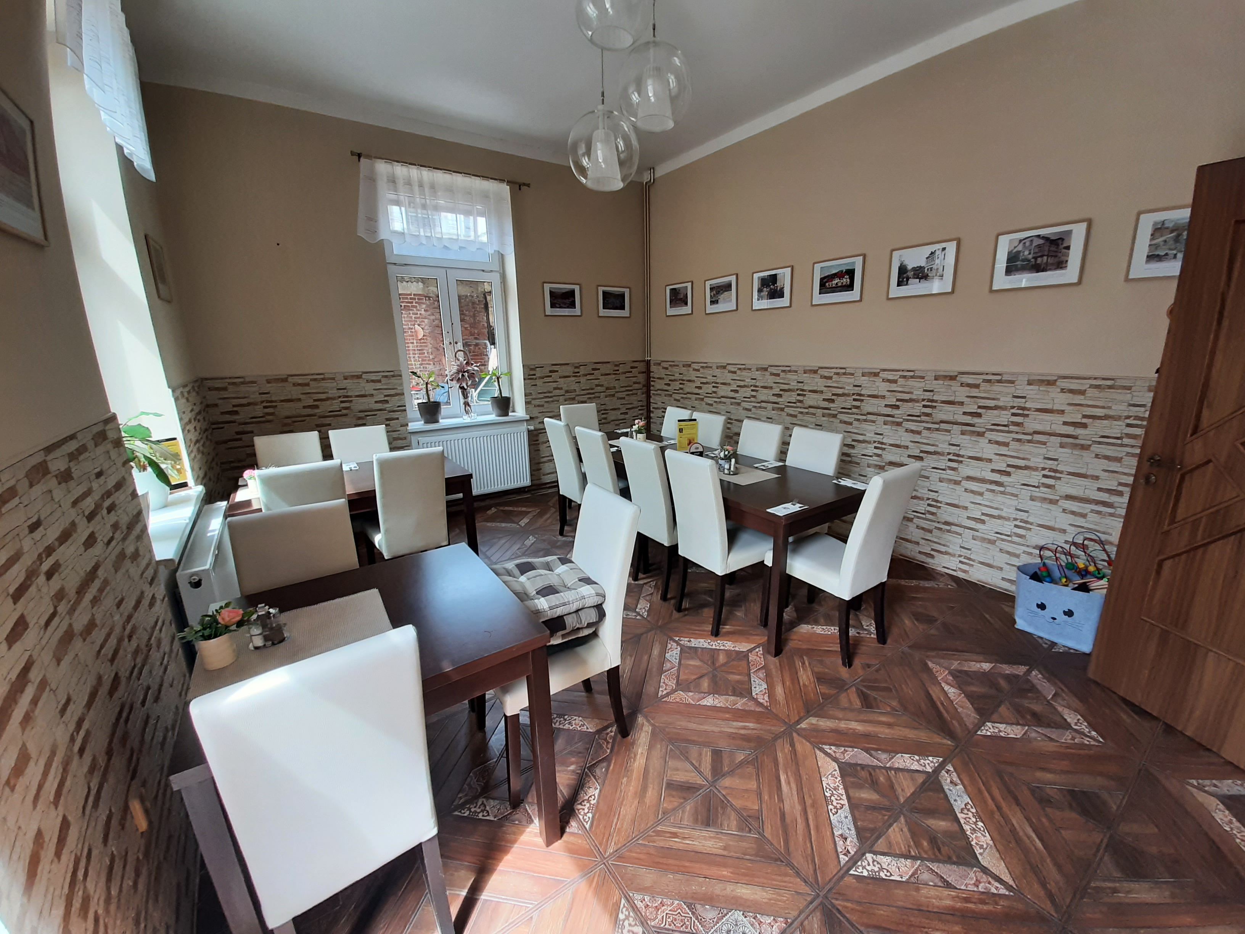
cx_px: 622
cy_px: 467
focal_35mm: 13
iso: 50
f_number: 2.2
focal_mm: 1.42
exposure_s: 1/100
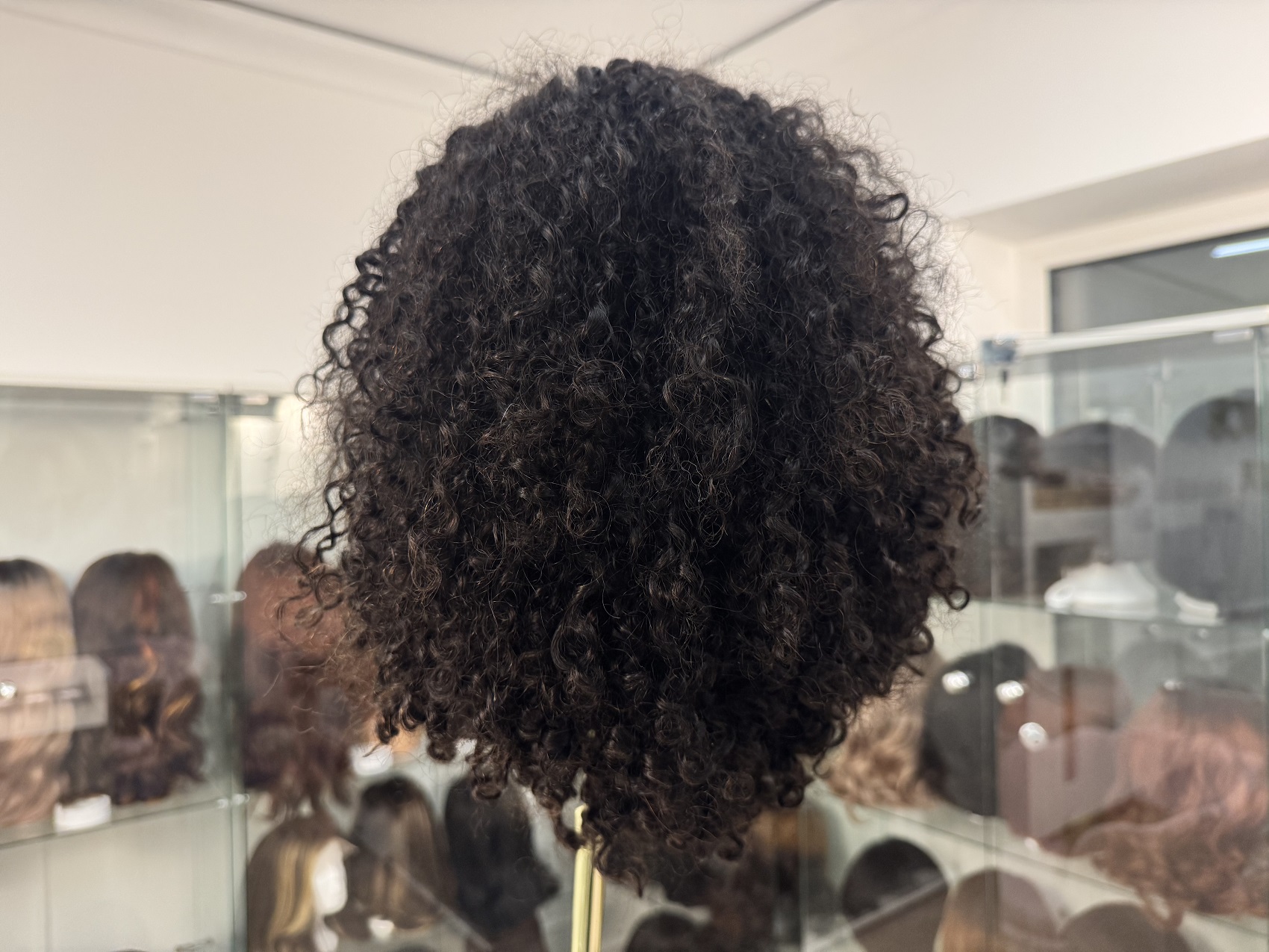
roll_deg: +0.7
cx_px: 634
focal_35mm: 24
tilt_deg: +1.5
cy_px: 476
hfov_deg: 71.6
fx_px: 880
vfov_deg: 56.8
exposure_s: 1/121
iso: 160
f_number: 1.78
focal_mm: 6.76
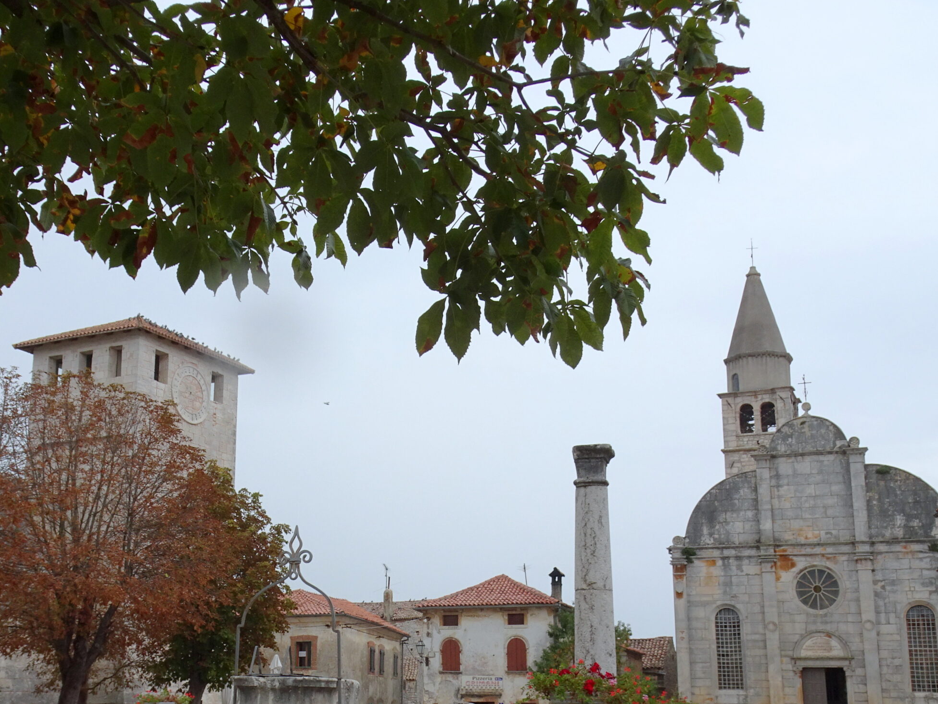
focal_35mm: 42
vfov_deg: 34.2
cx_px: 369
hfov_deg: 44.5
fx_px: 1138
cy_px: 441
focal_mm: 5.43
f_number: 4
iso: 80
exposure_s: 1/250
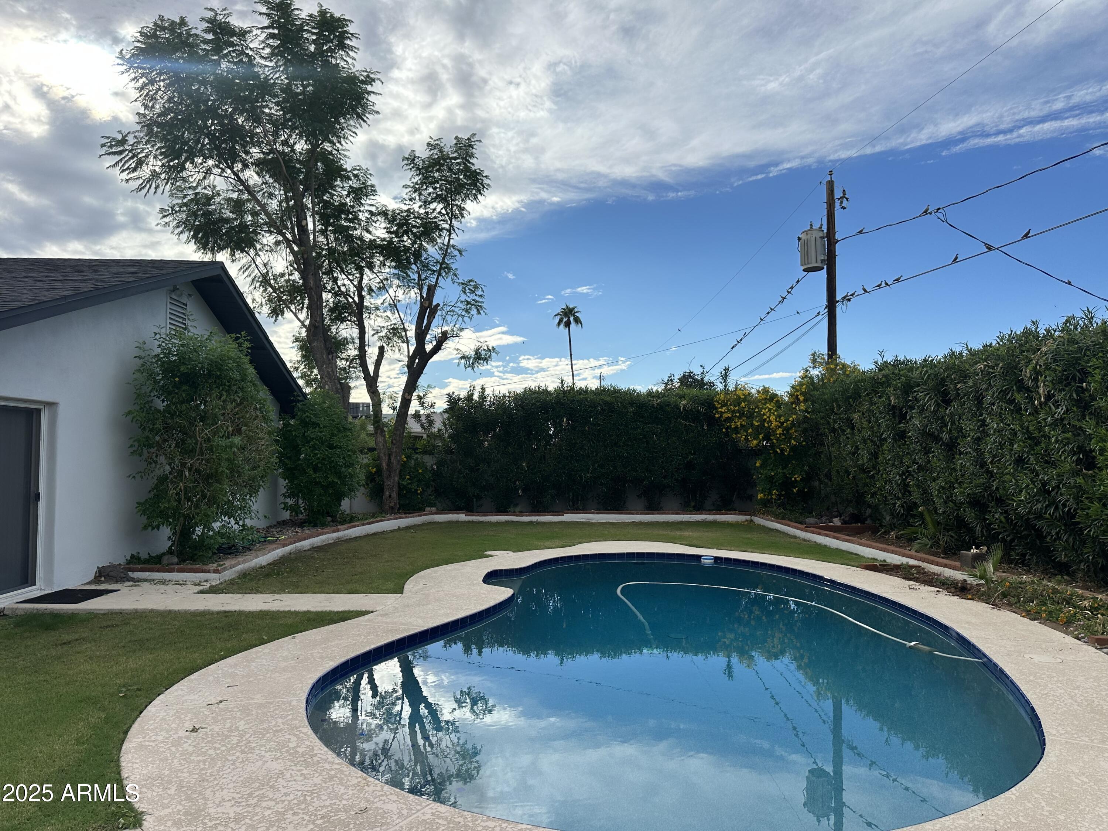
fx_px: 768
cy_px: 416
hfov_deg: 71.6
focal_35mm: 24
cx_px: 554
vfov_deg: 56.8
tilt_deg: +3.0
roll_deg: -0.4
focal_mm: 6.86
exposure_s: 1/5525
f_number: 1.78
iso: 80
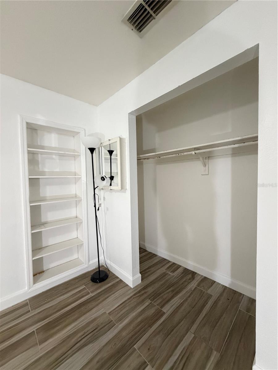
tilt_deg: -1.6
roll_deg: +0.2
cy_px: 185
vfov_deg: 102.1
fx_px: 150
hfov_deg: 85.7
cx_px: 139
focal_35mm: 14
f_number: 2.2
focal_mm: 2.22
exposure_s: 1/60
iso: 640
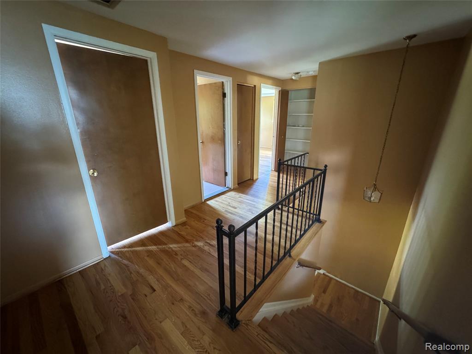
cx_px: 236
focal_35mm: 14
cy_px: 177
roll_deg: -0.3
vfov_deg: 85.7
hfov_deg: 102.1
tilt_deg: -18.4
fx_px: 191
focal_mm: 2.22
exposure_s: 1/46
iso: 1250
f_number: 2.2
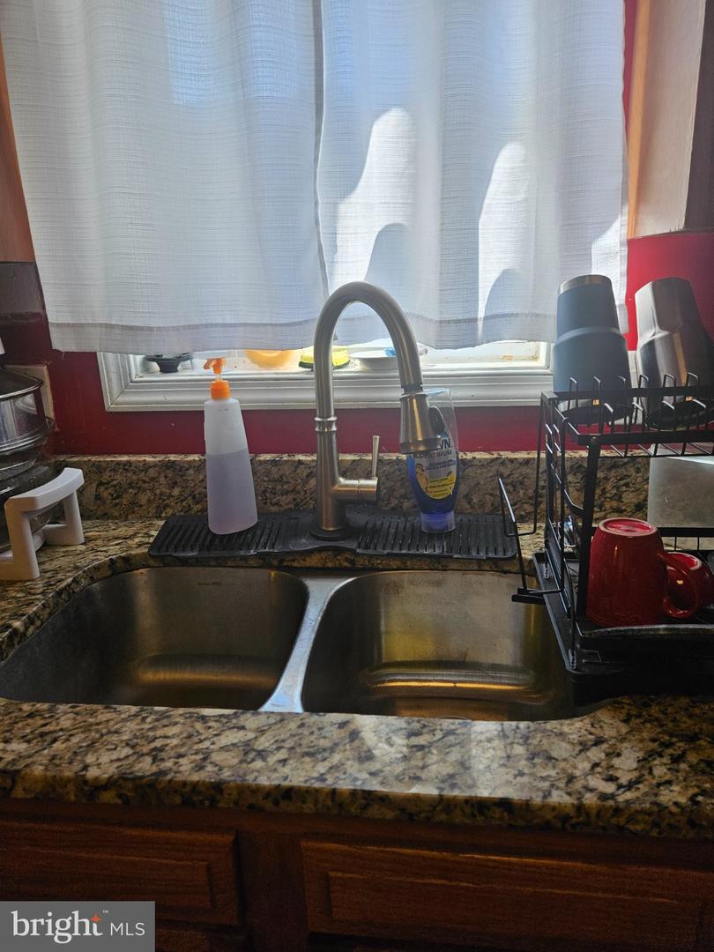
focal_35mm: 23
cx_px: 357
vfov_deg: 73.9
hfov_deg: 58.9
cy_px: 476
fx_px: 633
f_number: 1.8
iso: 50
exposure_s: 1/180
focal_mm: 5.4
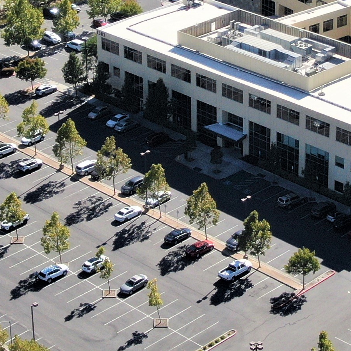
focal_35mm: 114
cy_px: 50
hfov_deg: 15.3
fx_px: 1308
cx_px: 198
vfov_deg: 15.1
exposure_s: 1/1250
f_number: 3
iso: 100
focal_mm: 5
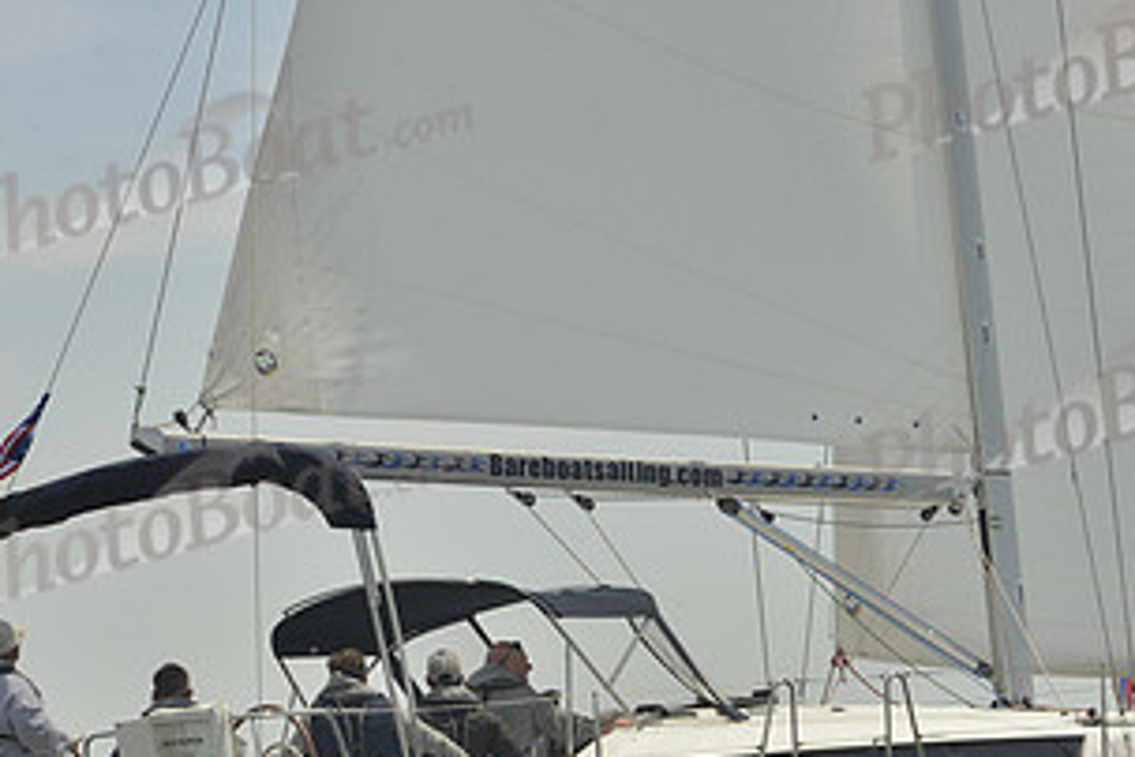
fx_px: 4224
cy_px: 658
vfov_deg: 10.2
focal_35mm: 134
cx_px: 671
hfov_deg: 15.3
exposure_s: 1/1250
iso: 560
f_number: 13
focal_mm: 70
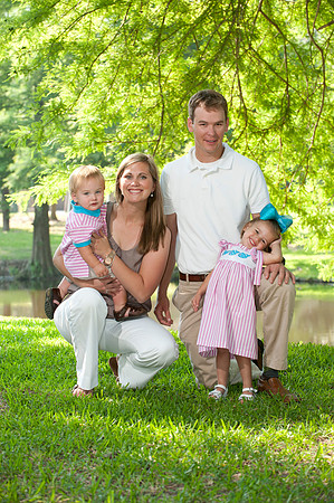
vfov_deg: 20.8
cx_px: 167
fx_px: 1367
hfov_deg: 13.9
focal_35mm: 98
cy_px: 252
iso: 250
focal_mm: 98
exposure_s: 1/100
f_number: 5
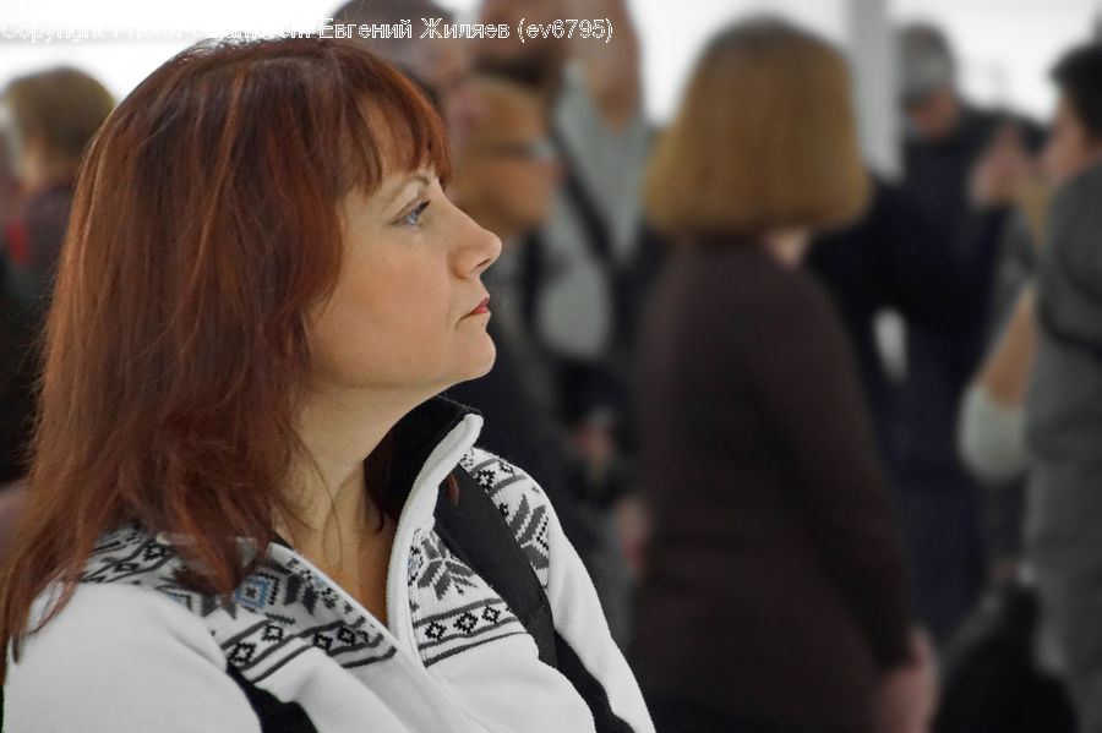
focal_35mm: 225
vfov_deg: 6.1
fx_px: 6883
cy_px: 366
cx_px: 551
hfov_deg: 9.2
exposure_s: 1/15
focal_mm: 150
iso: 3200
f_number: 6.3
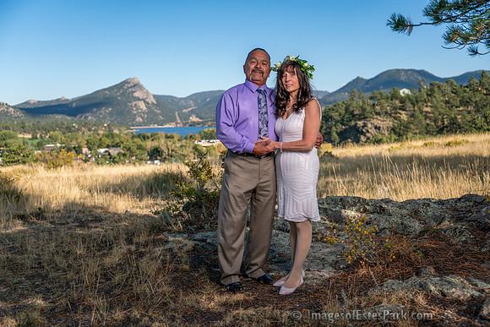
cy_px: 164
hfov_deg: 48.4
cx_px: 245
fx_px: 545
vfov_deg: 33.4
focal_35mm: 40
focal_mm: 40
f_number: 3.2
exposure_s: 1/2000
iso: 160
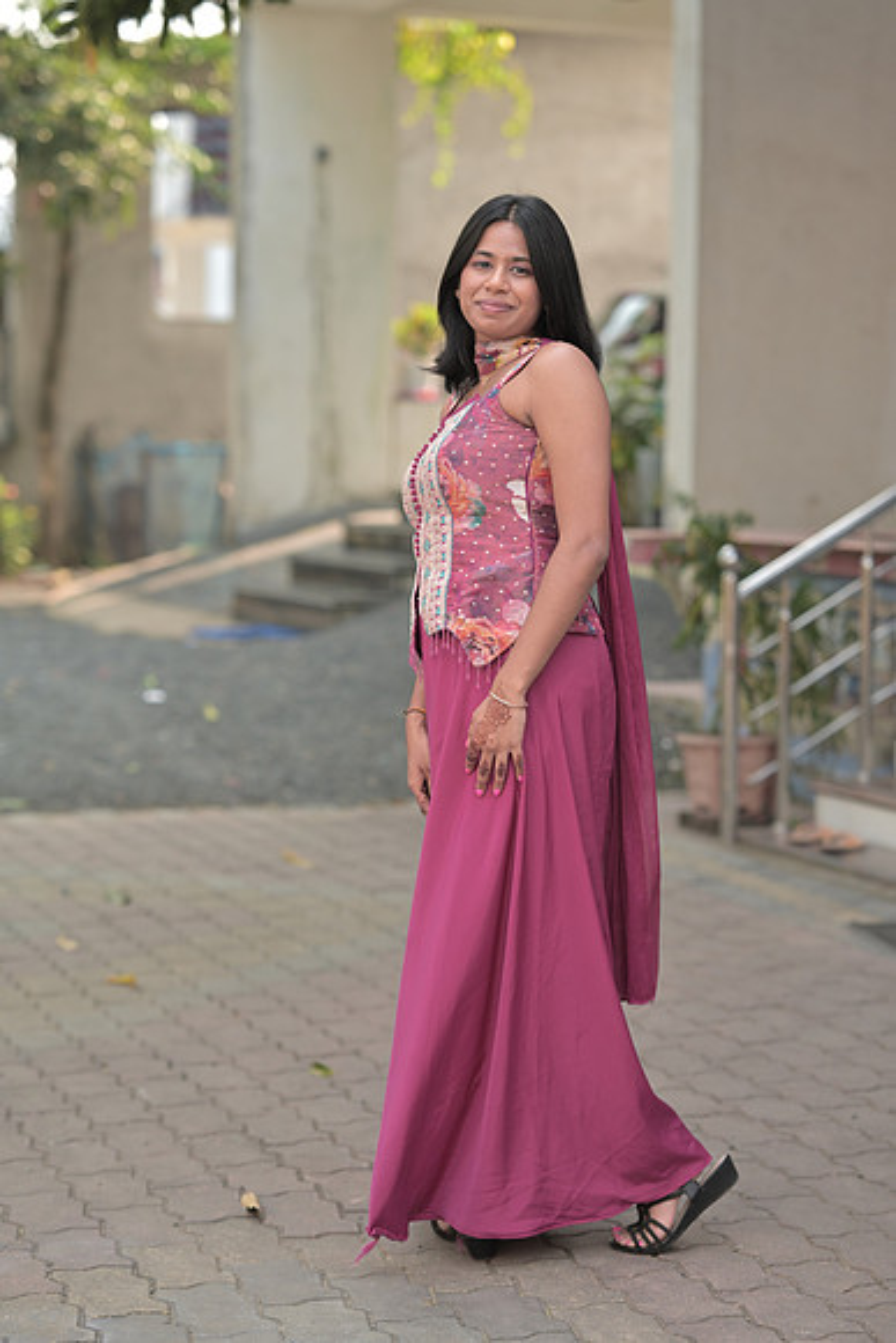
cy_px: 672
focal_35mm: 85
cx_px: 448
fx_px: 3171
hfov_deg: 16.1
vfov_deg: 23.9
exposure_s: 1/250
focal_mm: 85
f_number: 2.8
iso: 64
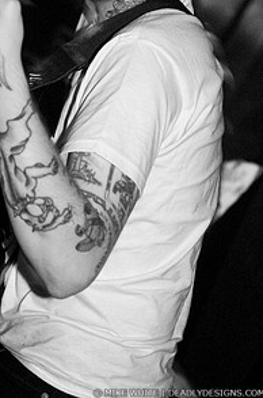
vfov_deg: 17.0
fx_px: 1321
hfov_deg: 11.3
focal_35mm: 120
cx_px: 66
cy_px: 94
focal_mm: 52
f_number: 2.8
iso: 1600
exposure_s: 1/20
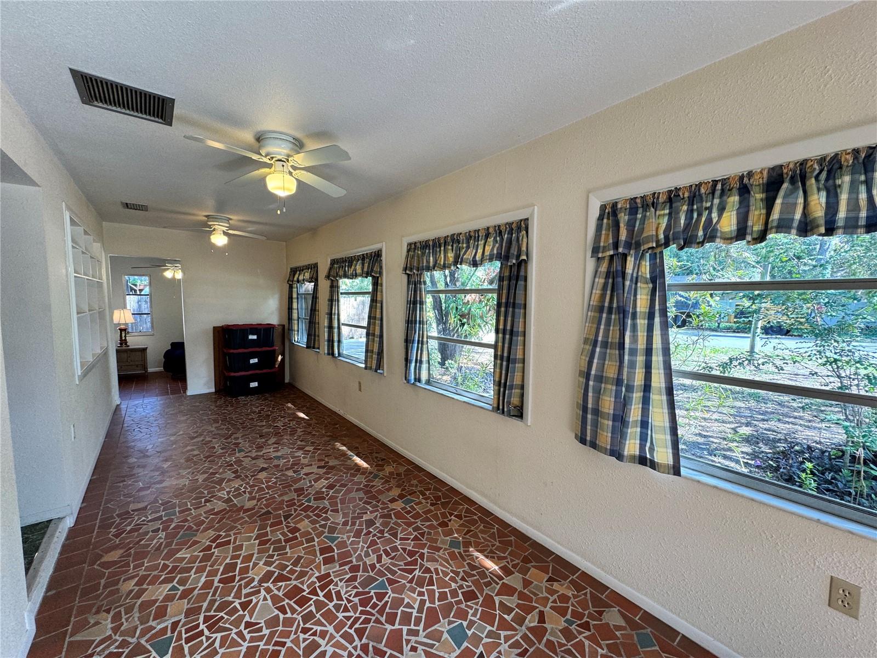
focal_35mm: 14
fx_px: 355
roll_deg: -0.9
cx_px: 438
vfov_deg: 85.7
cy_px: 329
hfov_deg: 102.1
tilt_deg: -4.7
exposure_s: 1/120
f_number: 2.2
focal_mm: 2.22
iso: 160
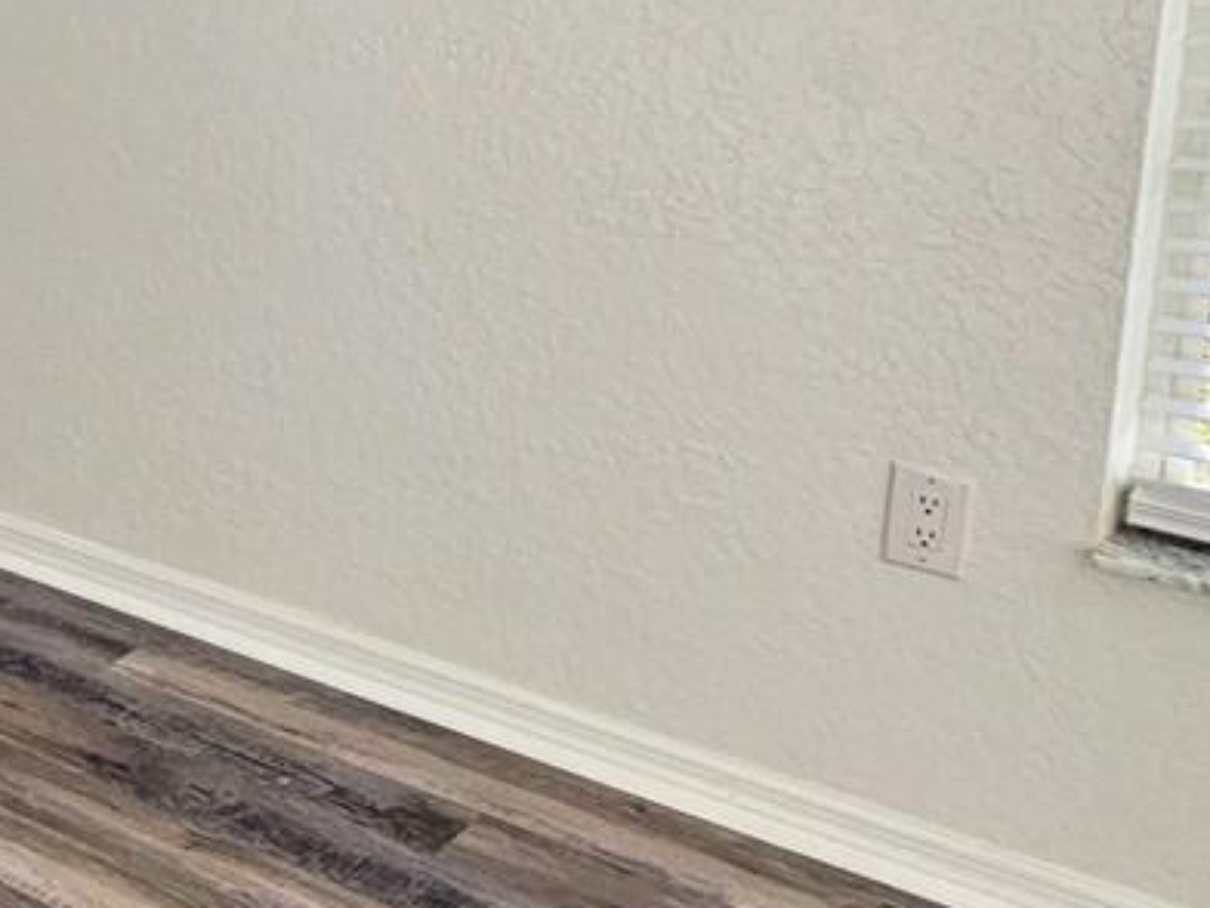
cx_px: -605
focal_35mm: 53
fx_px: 1853
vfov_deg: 26.0
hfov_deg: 26.3
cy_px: -9
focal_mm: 2.2
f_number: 2.2
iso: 50
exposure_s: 1/572
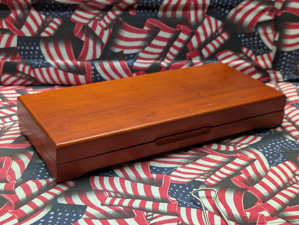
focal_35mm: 49
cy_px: 112
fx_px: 424
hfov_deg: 38.9
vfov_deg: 29.7
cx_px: 150
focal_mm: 6.9
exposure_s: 1/23.8
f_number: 1.68
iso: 20
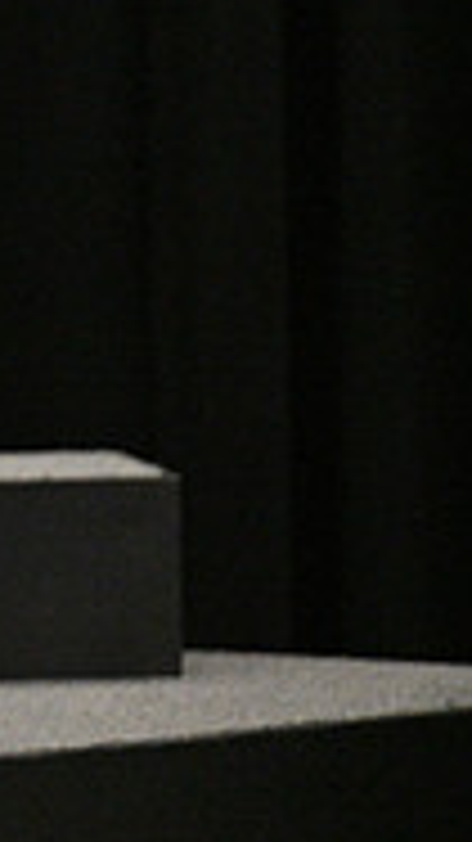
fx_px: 14460
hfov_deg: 1.9
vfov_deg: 3.3
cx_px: -764
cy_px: 38
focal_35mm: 649
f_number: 2.8
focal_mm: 200
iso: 6400
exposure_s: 1/1000
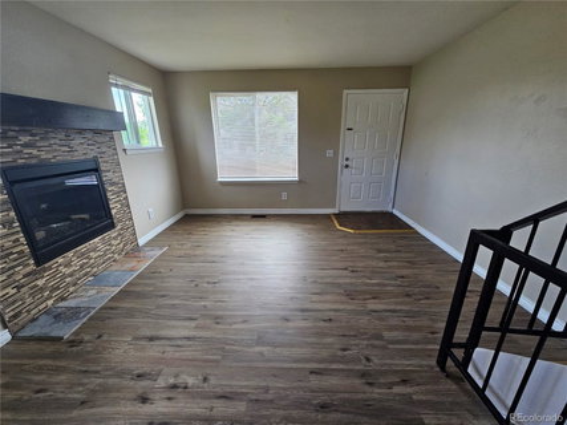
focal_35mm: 13
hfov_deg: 106.2
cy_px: 212
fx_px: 213
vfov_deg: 89.9
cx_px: 284
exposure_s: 1/60
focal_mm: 2.2
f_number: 2.2
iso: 100
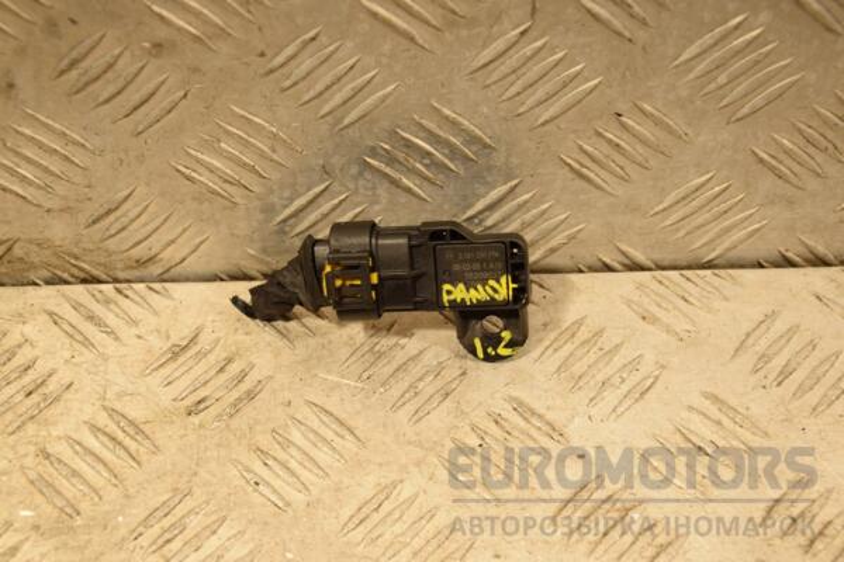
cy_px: 281
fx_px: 1758
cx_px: 422
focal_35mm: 75
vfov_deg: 18.2
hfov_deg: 27.0
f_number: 6.3
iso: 800
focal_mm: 50
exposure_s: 1/160
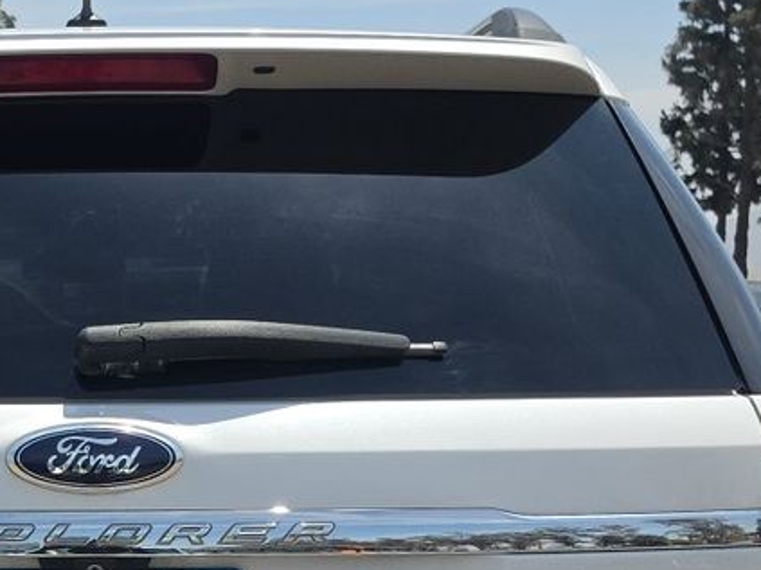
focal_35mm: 87
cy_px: 566
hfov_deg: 21.7
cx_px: 11
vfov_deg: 16.6
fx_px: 1912
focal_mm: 6.5
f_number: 1.4
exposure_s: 1/7623
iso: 64
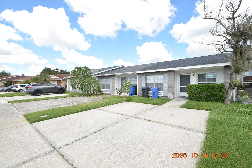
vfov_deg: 77.3
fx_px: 105
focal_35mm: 15
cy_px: 84
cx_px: 126
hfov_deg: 100.4
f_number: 8
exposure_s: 1/250
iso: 200
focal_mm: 10
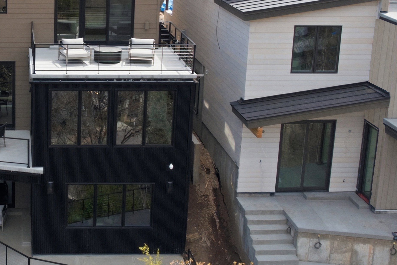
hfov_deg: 29.8
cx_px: 47
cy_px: 58
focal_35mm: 65
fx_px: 717
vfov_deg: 20.7
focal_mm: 8.4
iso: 100
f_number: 2.8
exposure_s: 1/1250
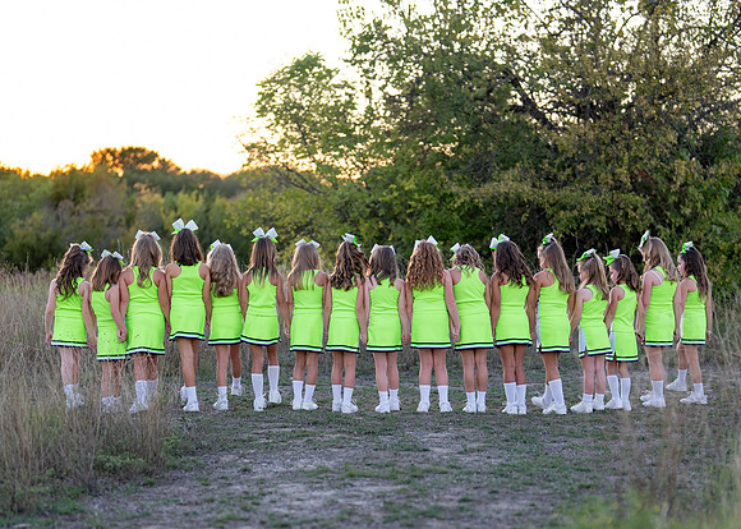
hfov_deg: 26.8
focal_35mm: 74
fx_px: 1554
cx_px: 406
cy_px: 369
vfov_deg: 19.2
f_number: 1.2
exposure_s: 1/500
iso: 160
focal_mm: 50
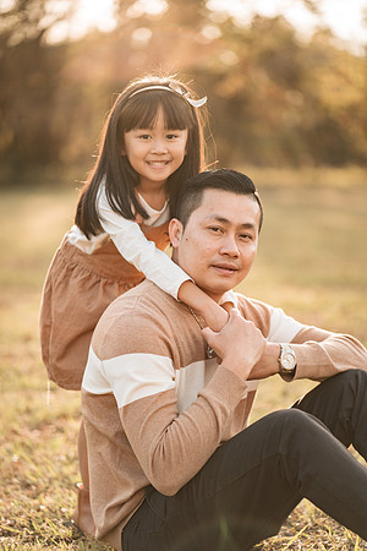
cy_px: 276
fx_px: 1300
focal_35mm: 85
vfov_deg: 23.9
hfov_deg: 16.1
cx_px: 184
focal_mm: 85
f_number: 2
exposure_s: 1/640
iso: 100
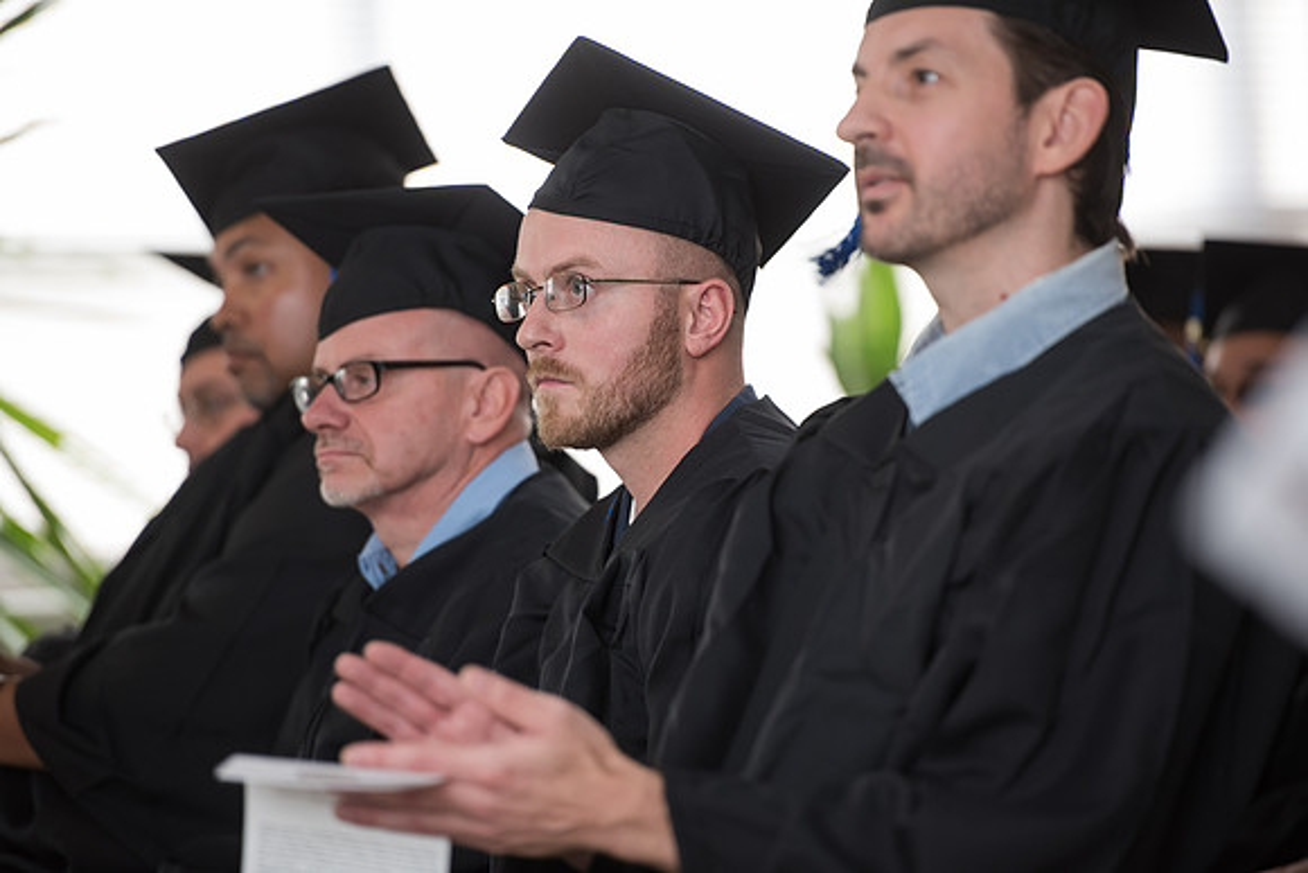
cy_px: 436
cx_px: 654
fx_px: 7268
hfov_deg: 10.3
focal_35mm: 200
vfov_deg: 6.9
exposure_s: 1/200
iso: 1250
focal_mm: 200
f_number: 2.8
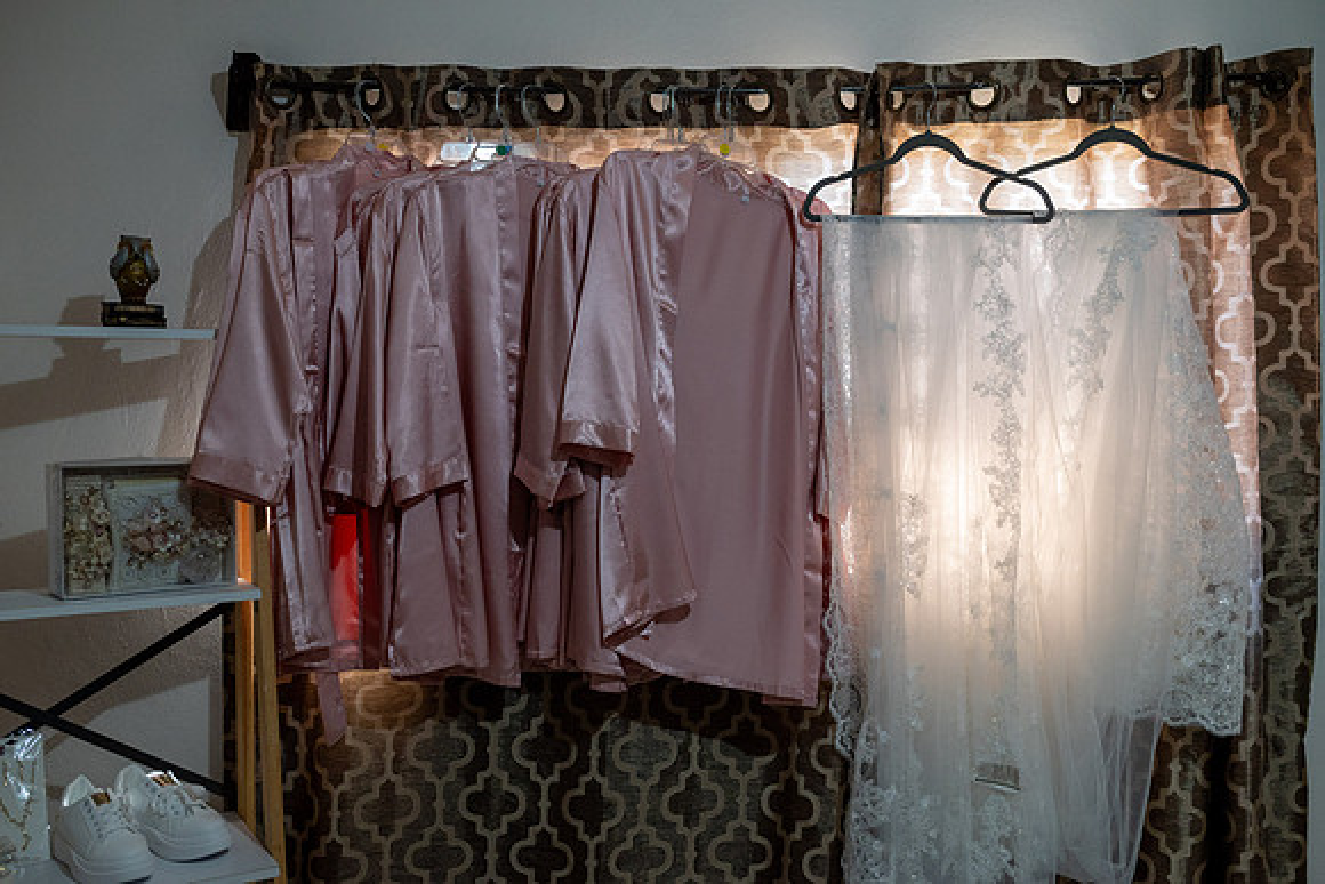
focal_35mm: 35
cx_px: 662
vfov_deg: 37.9
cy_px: 442
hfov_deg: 54.4
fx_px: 1288
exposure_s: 1/125
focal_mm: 35
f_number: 3.5
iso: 1600
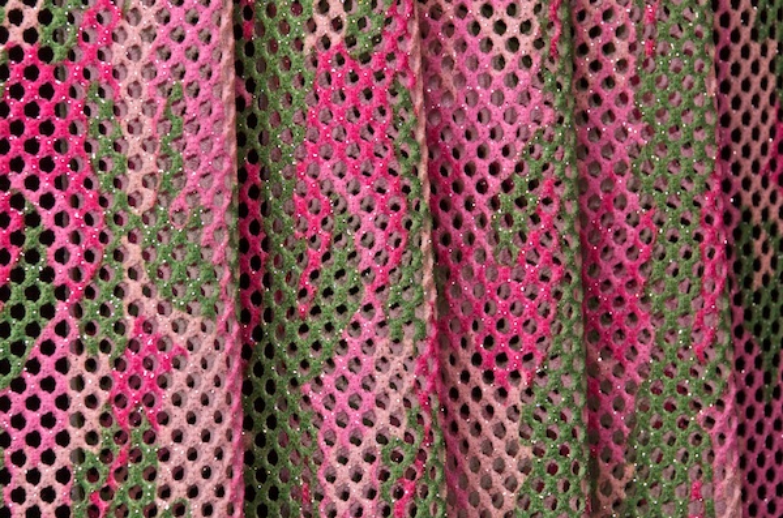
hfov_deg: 15.2
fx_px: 2929
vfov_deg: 10.1
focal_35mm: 135
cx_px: 392
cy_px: 259
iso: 800
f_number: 13
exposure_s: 1/800
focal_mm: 90
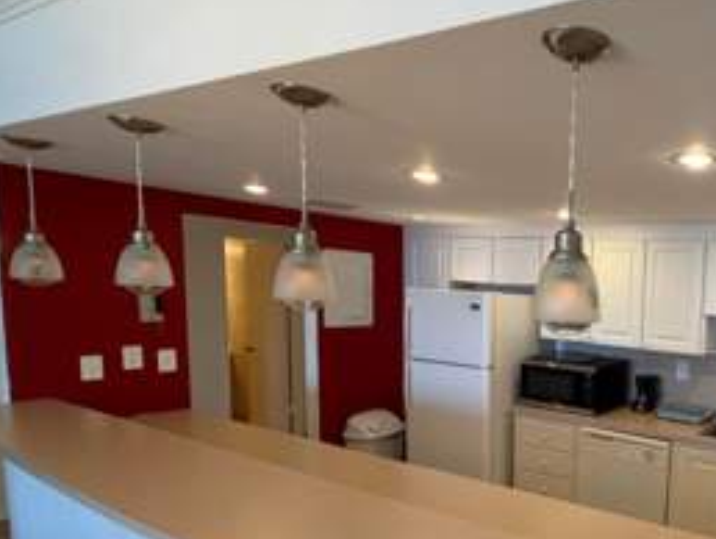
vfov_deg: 52.3
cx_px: 658
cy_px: 353
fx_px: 538
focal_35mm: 26
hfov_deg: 56.9
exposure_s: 1/120
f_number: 2.2
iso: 160
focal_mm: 2.22
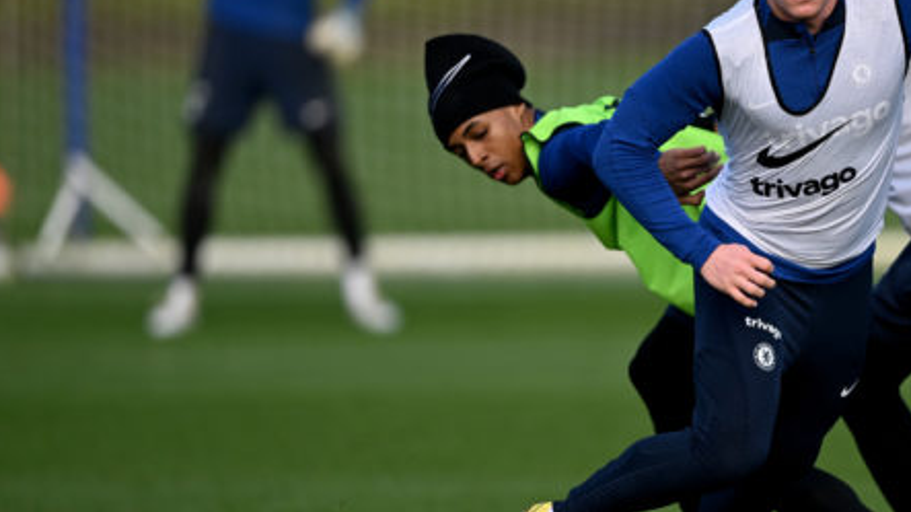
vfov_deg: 1.7
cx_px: 699
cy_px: 239
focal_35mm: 710
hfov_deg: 3.0
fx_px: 17148
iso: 400
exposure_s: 1/4000
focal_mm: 400
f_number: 2.8
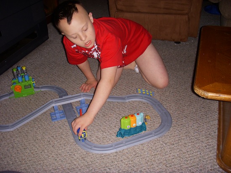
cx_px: 116
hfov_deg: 49.0
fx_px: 254
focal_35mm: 38
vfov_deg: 37.7
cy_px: 86
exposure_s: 1/30
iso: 100
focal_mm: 6.3
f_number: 3.3
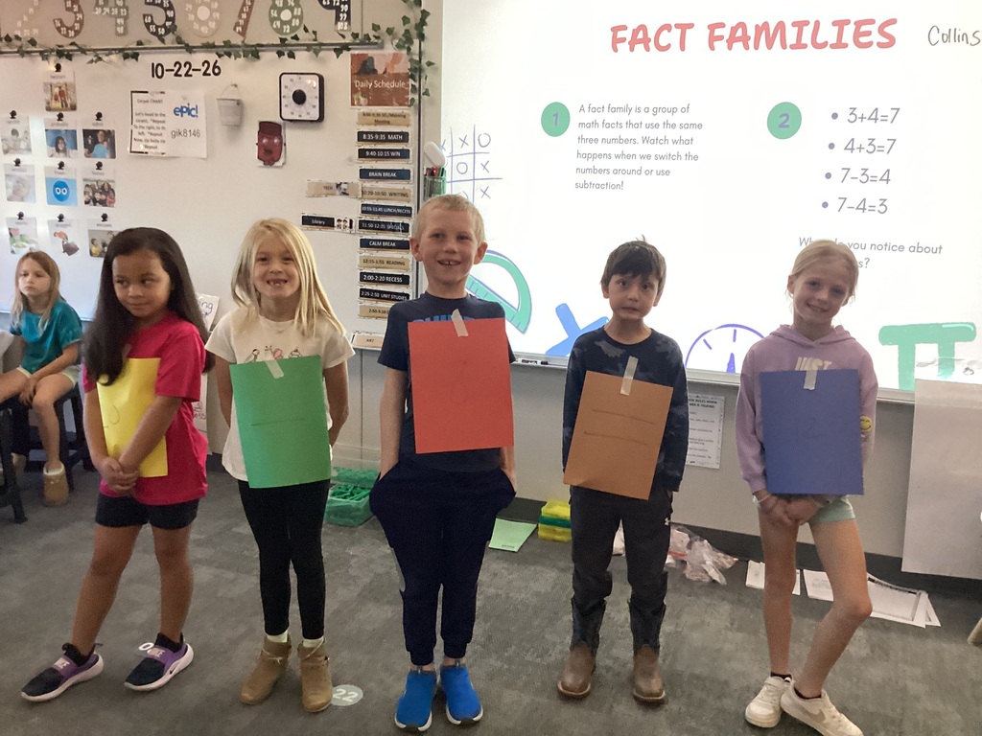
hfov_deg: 58.4
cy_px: 368
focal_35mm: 31
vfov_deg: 45.4
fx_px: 879
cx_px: 491
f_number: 2.4
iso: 200
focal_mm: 3.3
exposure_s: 1/60
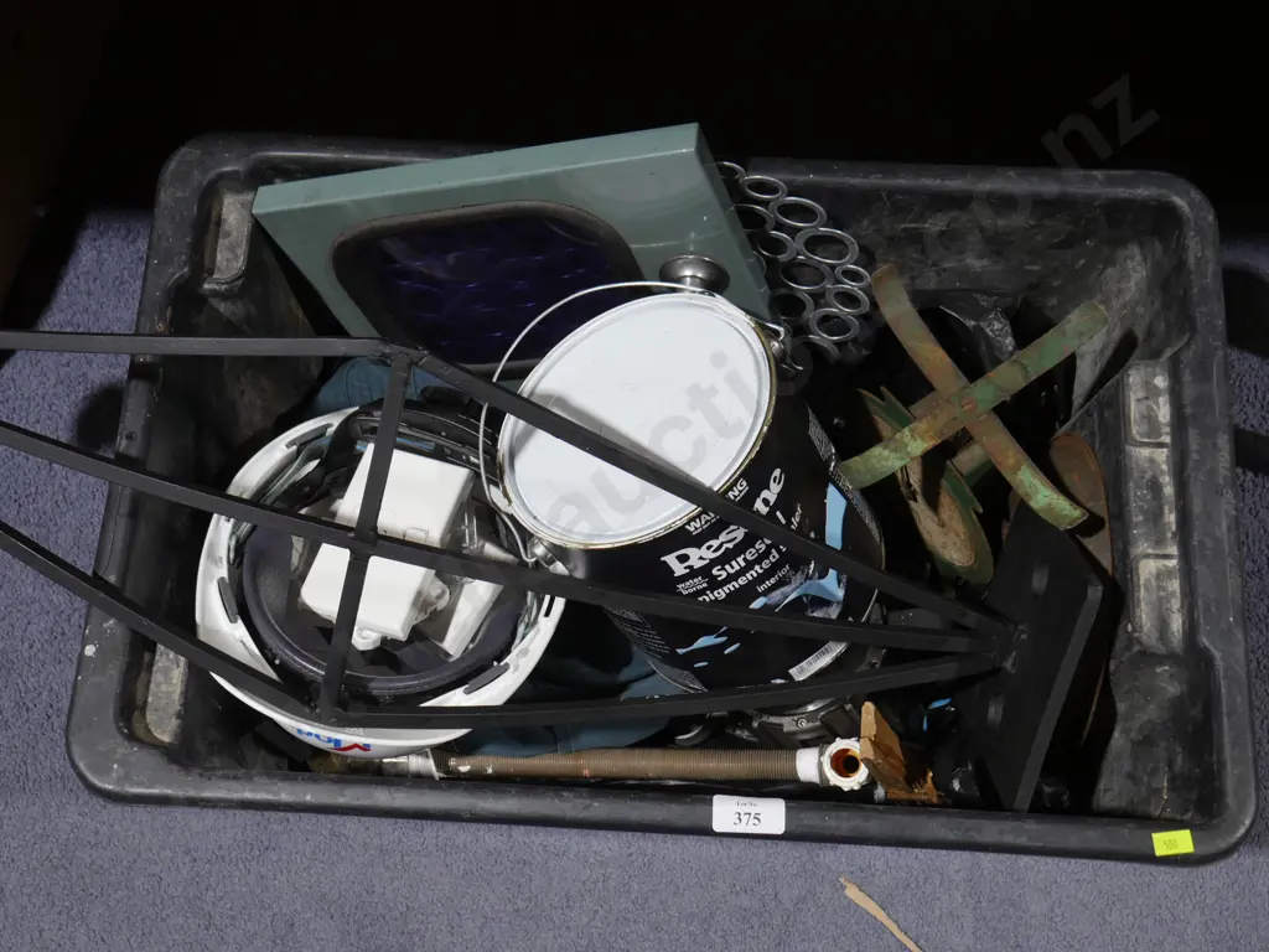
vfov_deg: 31.5
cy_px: 476
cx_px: 634
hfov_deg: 41.2
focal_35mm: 46
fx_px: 1686
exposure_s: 1/60
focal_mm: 23
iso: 500
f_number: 5.1
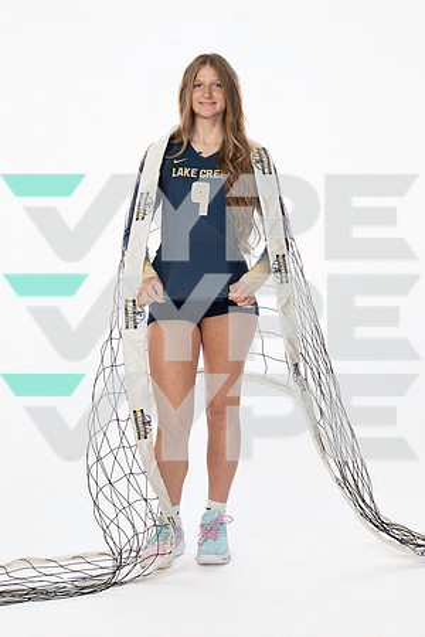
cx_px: 212
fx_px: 1186
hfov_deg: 20.3
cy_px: 318
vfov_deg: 30.1
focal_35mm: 67
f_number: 8
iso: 640
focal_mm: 67
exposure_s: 1/250
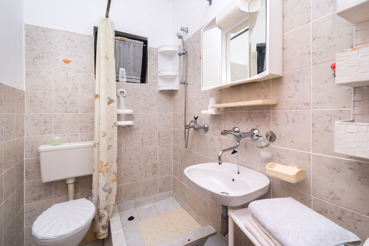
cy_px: 123
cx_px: 184
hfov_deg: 100.4
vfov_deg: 77.3
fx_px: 154
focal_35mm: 15
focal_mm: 10
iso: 125
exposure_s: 1/200
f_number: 8
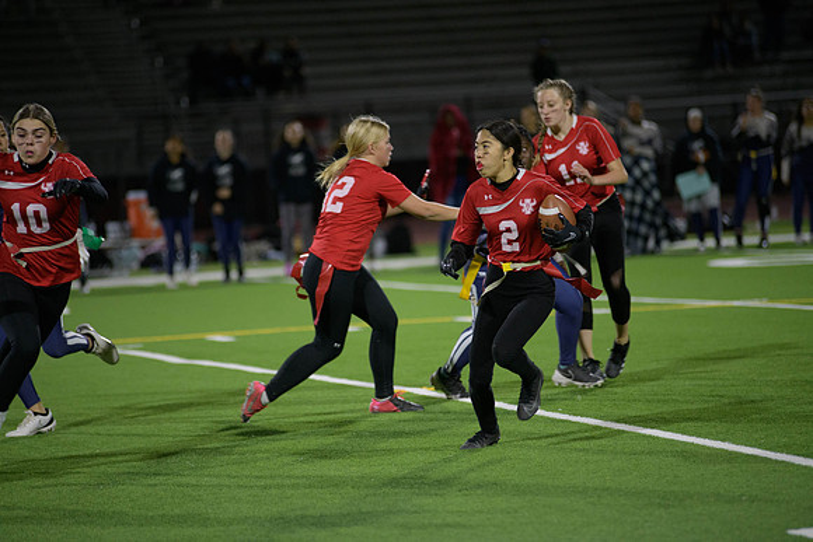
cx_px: 406
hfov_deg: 10.3
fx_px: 4518
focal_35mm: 200
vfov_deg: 6.9
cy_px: 271
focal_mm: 200
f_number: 2.8
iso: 2500
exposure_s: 1/640
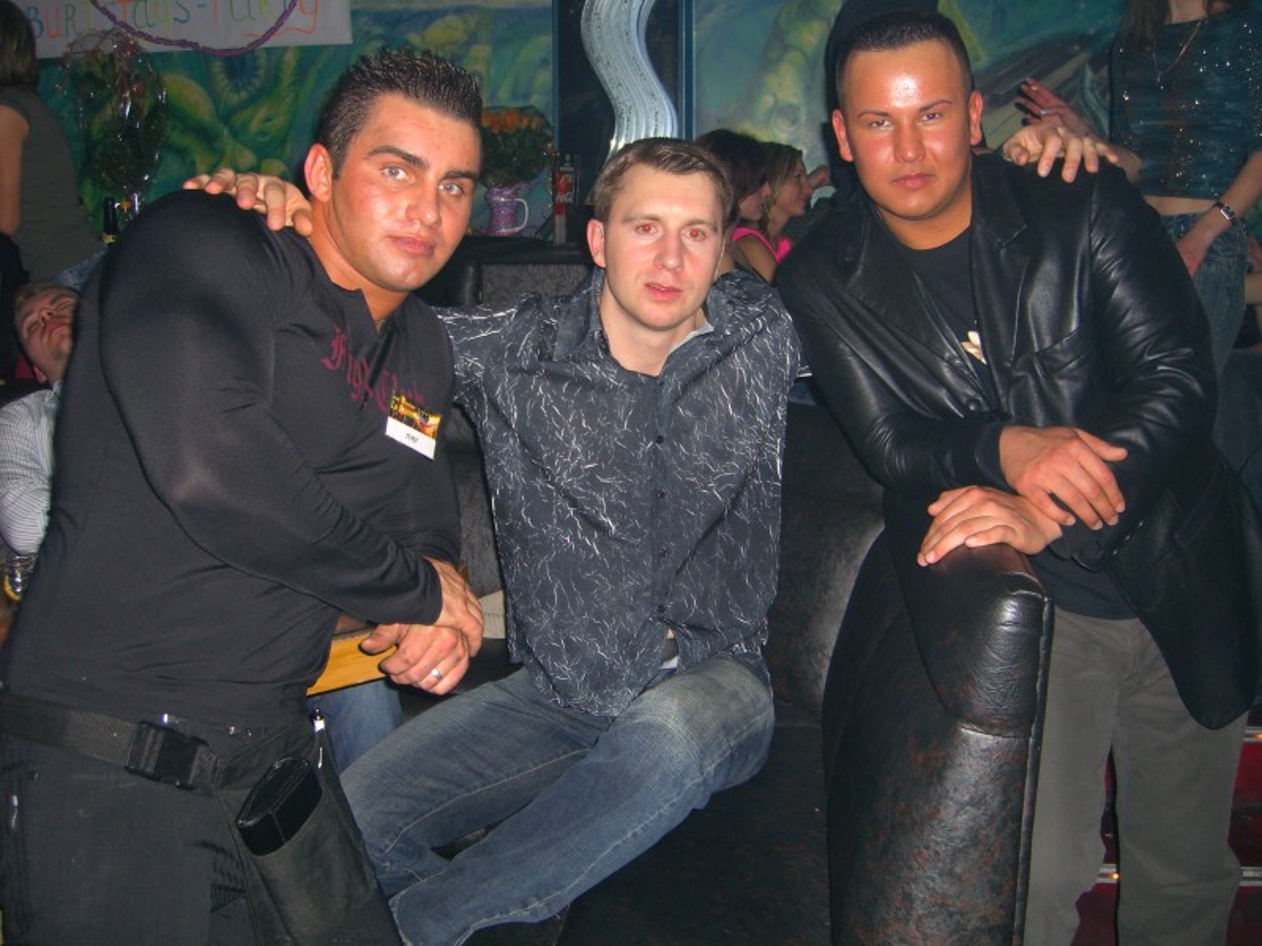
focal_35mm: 38
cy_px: 473
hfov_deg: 49.0
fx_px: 1385
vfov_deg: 37.7
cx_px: 631
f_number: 2.8
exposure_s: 1/60
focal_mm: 7.9
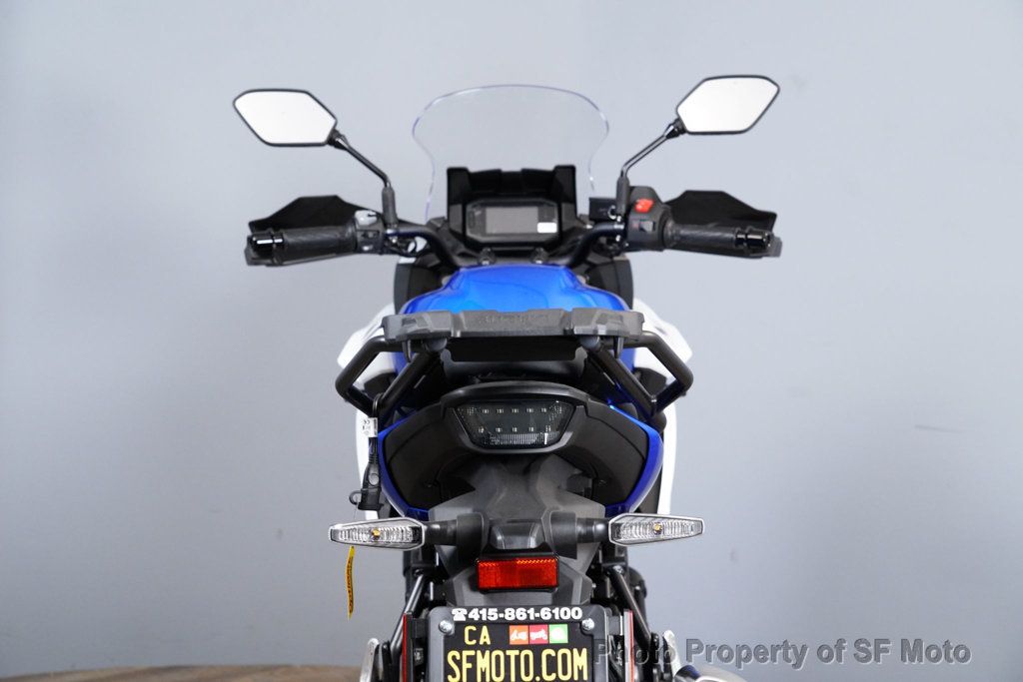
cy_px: 341
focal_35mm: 71
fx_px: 2018
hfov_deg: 28.4
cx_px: 512
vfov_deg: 19.2
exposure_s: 1/125
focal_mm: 71
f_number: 7.1
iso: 5000
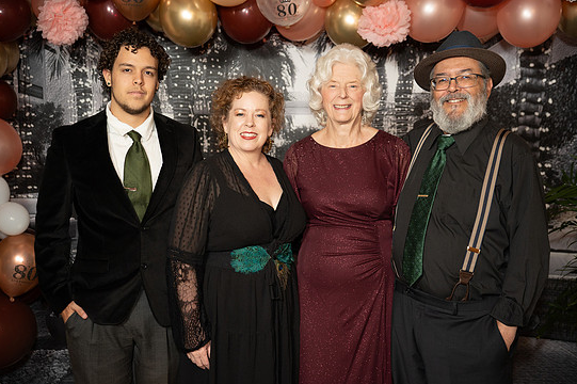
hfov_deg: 41.9
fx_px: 753
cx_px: 279
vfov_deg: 28.6
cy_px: 205
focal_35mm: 47
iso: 1000
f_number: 2.8
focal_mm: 43.8
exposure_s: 1/160
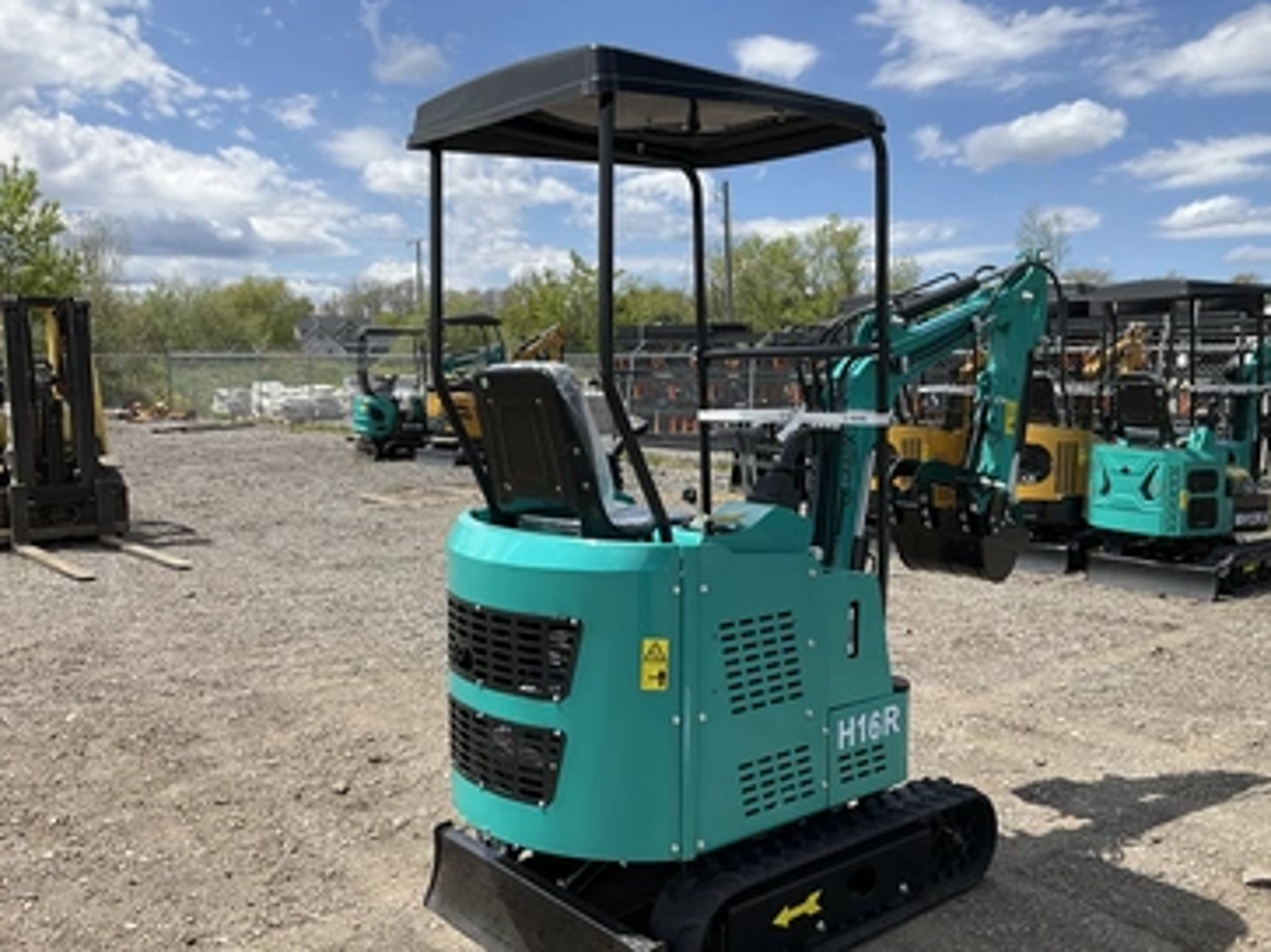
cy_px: 514
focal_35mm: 32
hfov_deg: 56.8
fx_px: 1175
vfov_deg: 44.1
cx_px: 683
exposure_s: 1/1730
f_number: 1.8
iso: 25
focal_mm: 3
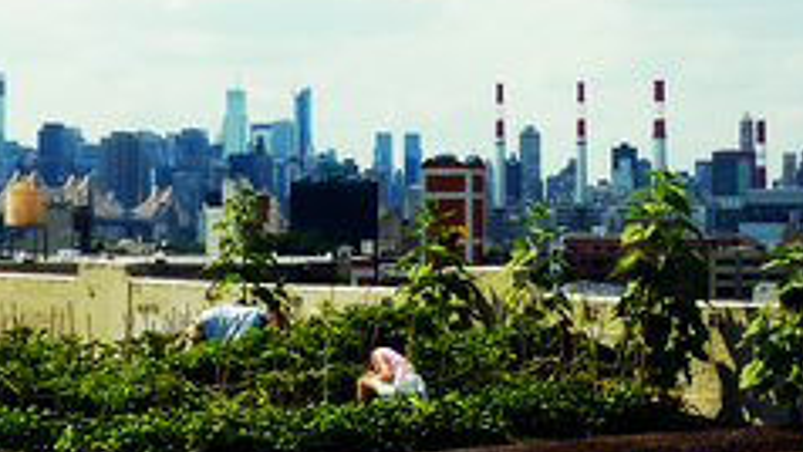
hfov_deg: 19.4
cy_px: 115
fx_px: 2343
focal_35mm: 110
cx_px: 294
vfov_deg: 11.0
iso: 80
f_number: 5.6
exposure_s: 1/500
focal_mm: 6.5
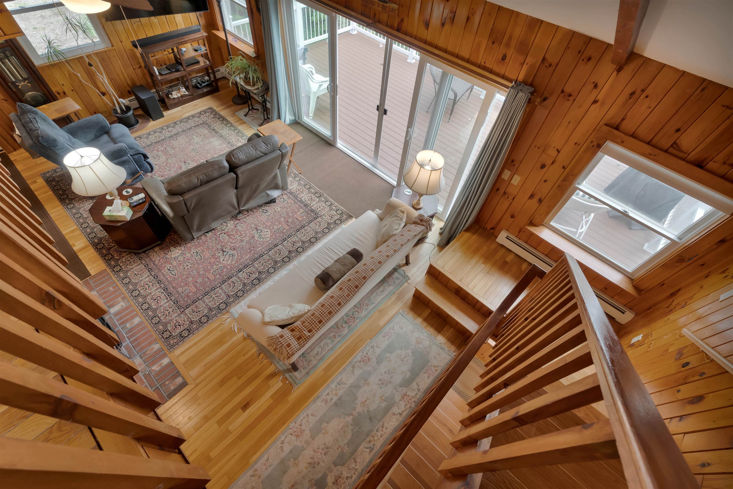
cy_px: 244
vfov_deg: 73.8
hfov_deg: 96.7
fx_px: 326
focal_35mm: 16
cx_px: 366
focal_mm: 16
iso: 800
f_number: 8
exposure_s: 1/350
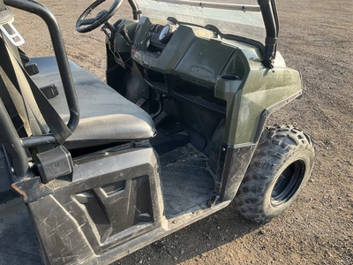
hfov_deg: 61.7
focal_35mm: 29
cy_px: 132
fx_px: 296
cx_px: 176
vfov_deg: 48.2
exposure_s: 1/226
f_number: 1.8
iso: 20
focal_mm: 3
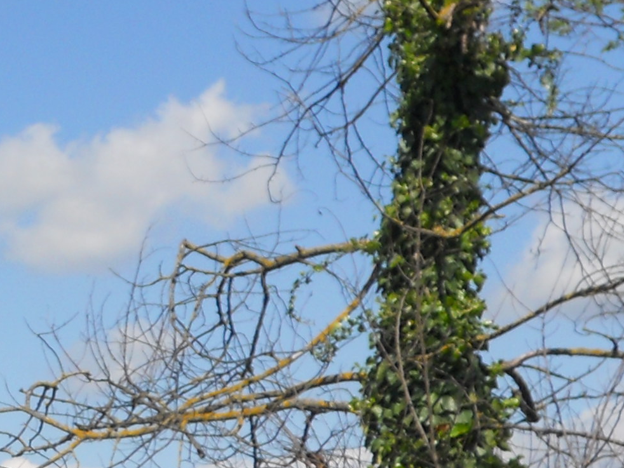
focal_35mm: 167
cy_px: 413
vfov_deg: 8.9
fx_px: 3011
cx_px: -339
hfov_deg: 11.3
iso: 80
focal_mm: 7.3
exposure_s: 1/1000
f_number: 3.2
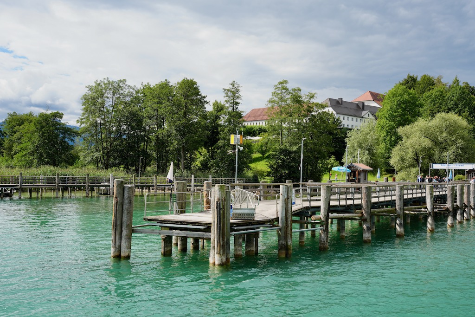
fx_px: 546
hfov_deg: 47.0
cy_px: 158
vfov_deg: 32.3
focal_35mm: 41
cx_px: 238
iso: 100
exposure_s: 1/125
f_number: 9
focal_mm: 41.4
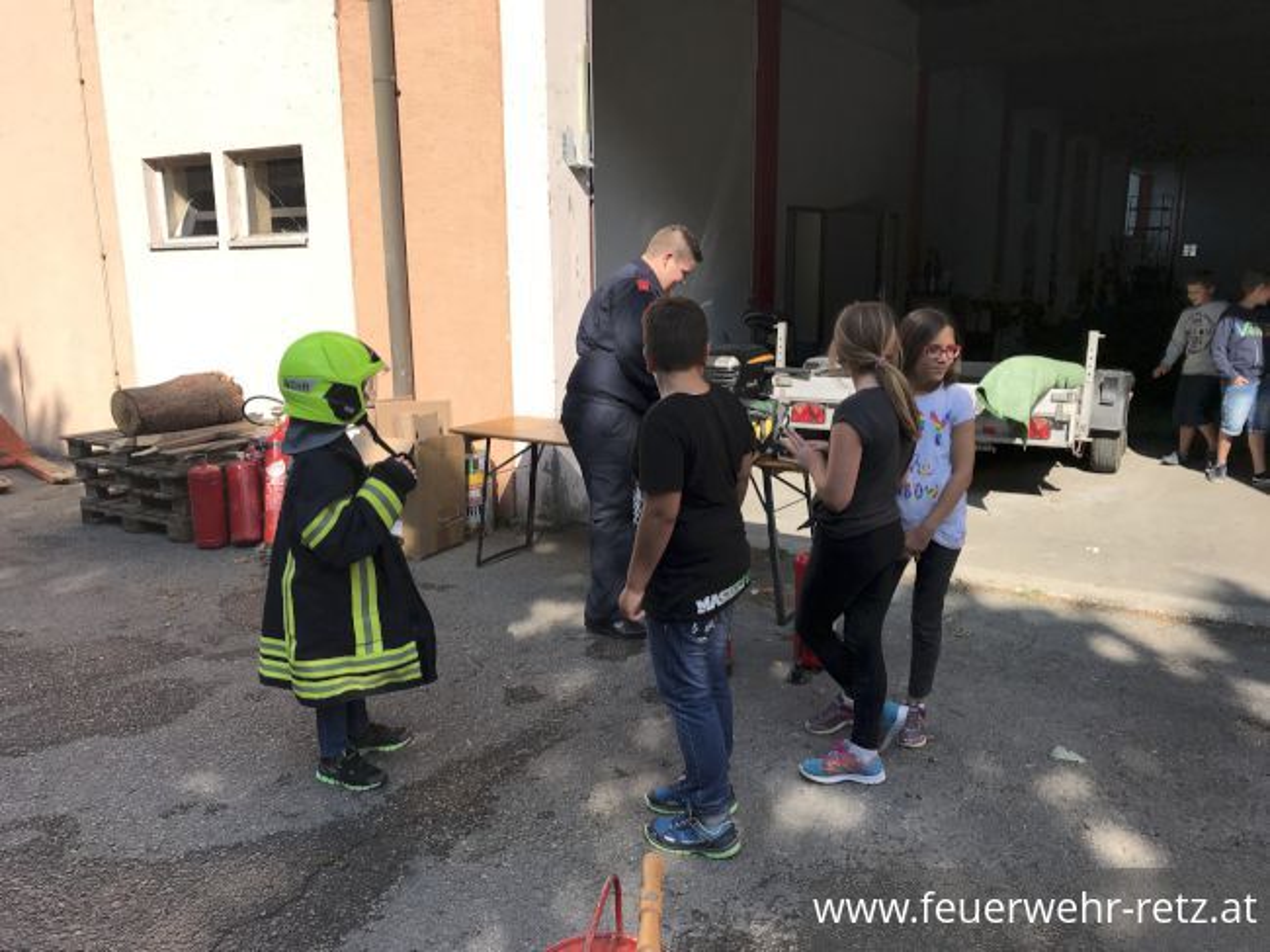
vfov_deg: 49.7
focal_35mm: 28
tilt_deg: -11.3
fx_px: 1027
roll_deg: -0.7
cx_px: 635
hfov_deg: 63.5
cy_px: 476
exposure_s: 1/1597
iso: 20
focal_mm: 3.99
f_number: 1.8
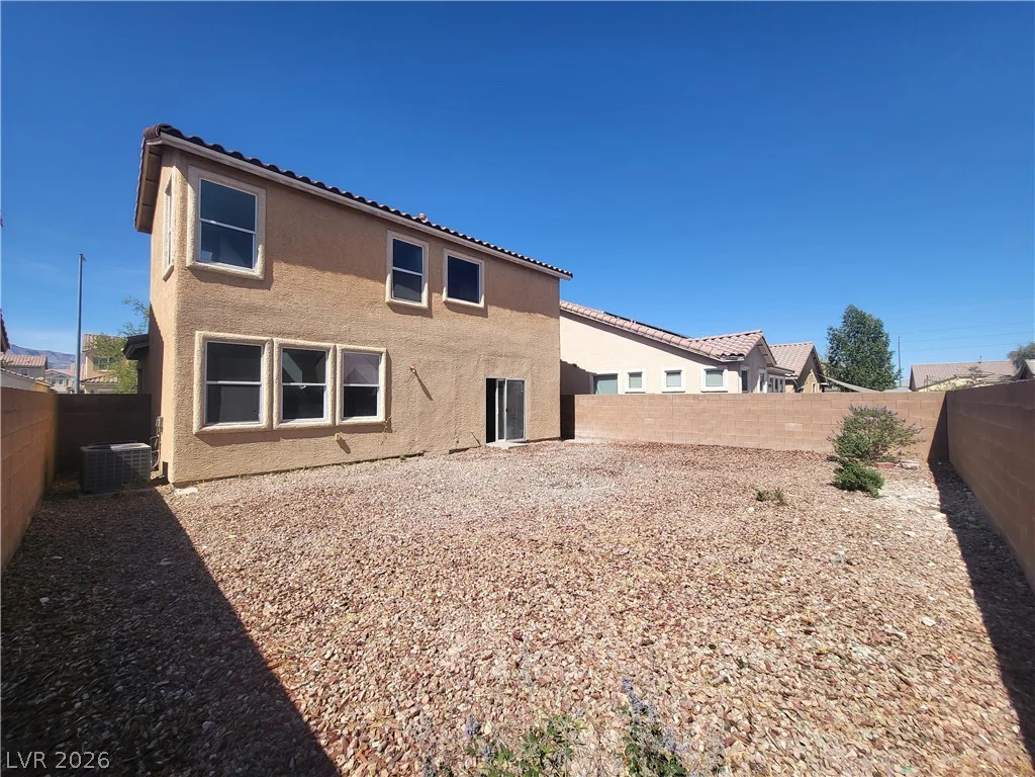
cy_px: 388
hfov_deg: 106.2
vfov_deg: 89.9
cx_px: 518
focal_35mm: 13
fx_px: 389
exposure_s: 1/1073
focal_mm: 1.74
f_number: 2.2
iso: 32
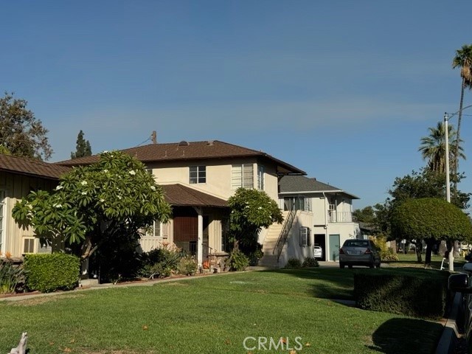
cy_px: 177
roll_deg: +0.1
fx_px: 654
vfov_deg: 30.3
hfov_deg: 39.7
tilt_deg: +5.9
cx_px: 236
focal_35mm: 48
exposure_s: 1/5848
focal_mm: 6.76
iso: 64
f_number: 1.78
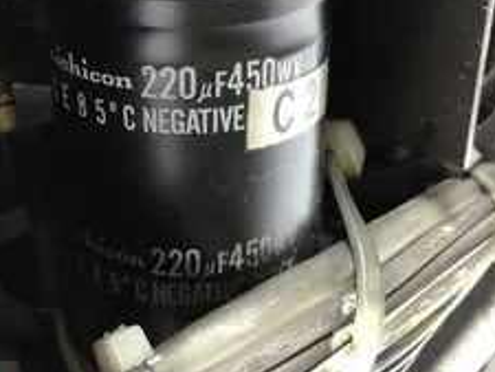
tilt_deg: -24.9
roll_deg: +0.7
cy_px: 92
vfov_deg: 26.2
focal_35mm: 55
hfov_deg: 34.8
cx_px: 209
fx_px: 787
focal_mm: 3.3
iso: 100
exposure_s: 1/30
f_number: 2.4
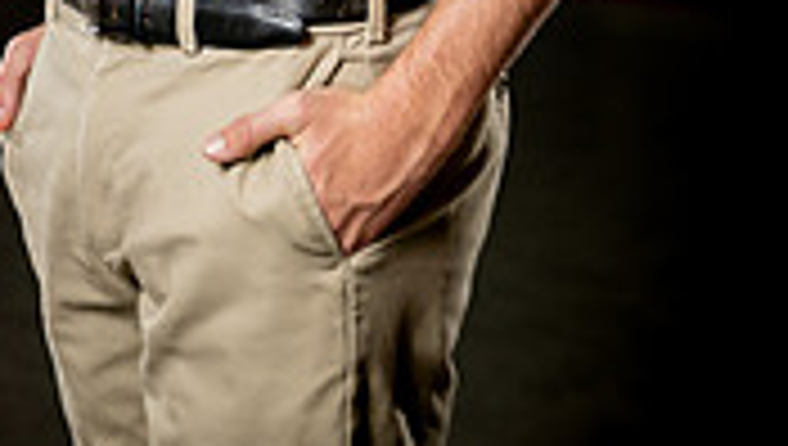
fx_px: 3766
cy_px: -496
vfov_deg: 6.5
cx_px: 248
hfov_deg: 11.9
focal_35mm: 180
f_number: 4.5
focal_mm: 67
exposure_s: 1/250
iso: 250
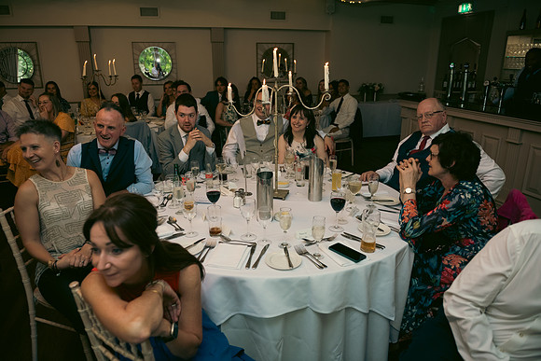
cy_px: 180
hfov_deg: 73.7
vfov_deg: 53.2
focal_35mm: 24
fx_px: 361
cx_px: 270
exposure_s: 1/160
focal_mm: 24
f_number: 3.5
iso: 400
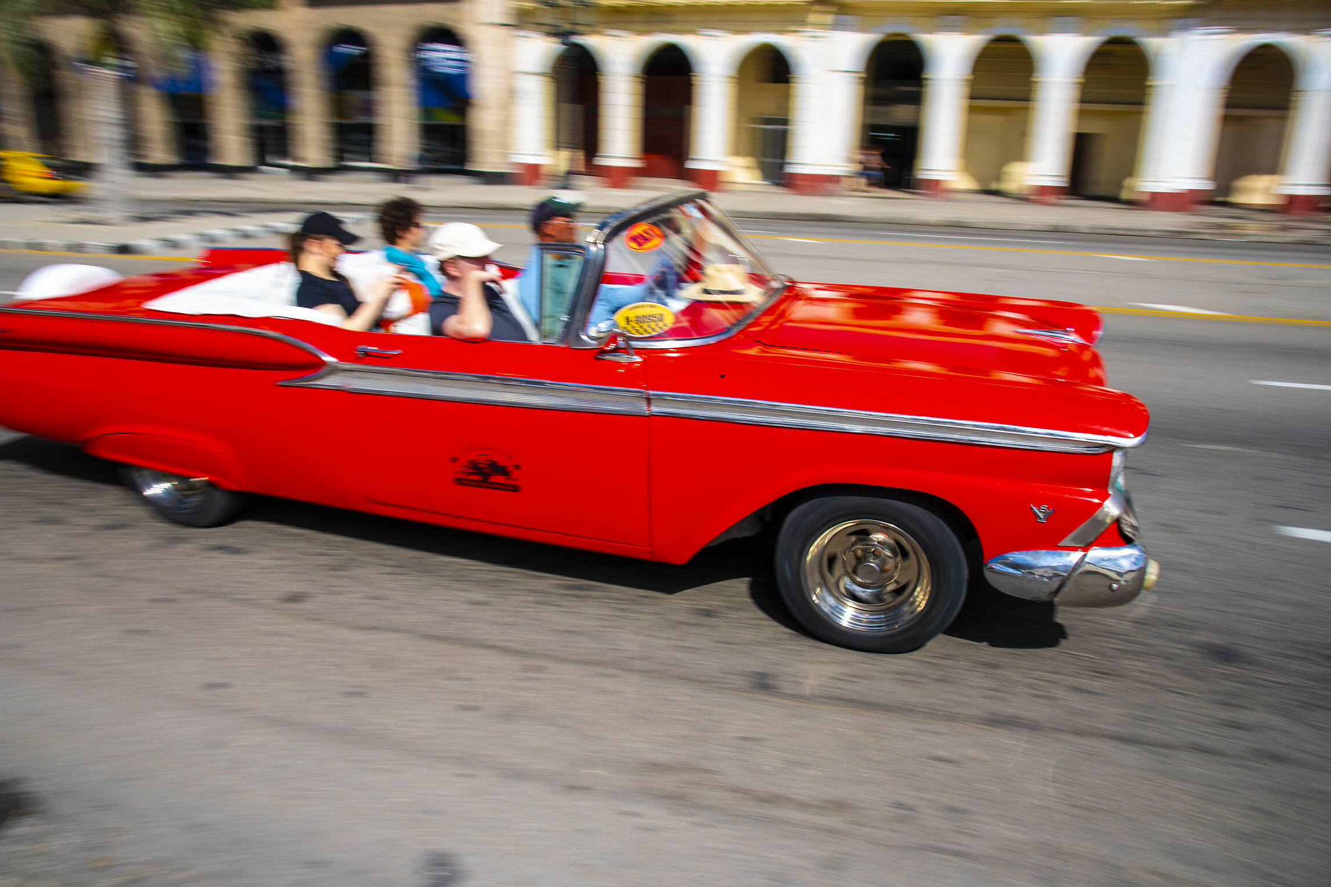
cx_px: 639
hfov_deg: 71.5
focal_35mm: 25
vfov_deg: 51.3
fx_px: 924
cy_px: 438
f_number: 11
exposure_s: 1/80
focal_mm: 24
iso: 50
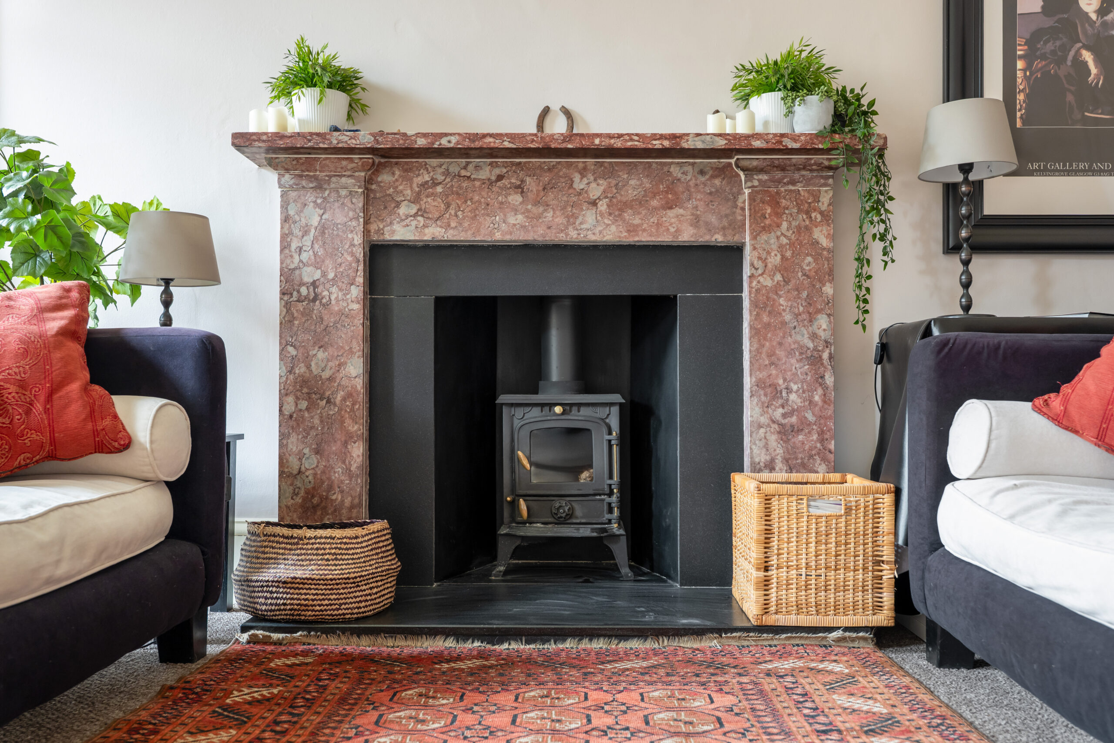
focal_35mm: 31
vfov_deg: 42.3
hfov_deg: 60.3
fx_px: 959
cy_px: 372
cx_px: 557
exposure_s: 1/30
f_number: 4
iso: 640
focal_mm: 31
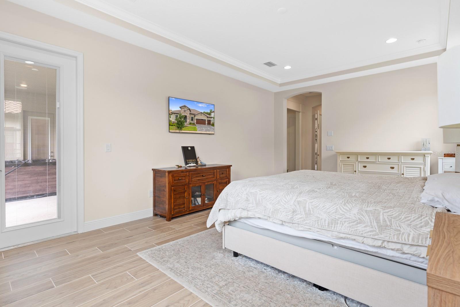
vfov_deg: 67.4
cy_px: 154
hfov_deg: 90.0
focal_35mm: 18
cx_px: 230
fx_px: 230
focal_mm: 18
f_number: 8
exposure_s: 1/1.67
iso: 200
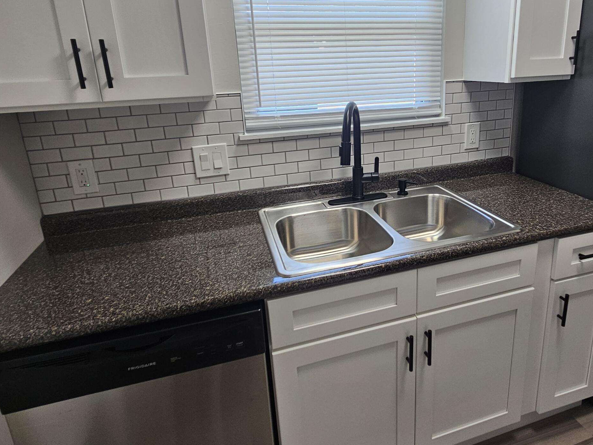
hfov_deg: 78.4
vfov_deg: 62.6
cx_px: 343
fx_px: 360
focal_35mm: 21
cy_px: 168
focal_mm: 2.2
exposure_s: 1/60
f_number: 2.2
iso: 64
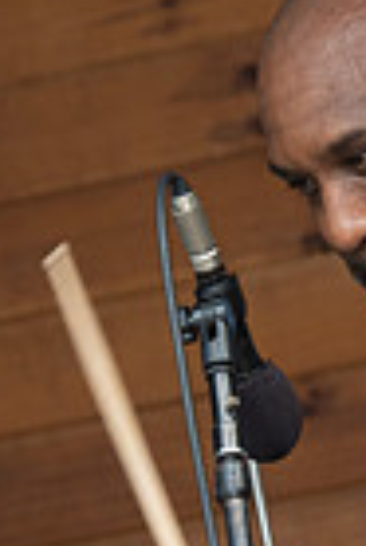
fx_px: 7590
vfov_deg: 4.1
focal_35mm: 499
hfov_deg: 2.8
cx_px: 31
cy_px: 797
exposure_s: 1/320
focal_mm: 103
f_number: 5.6
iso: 800
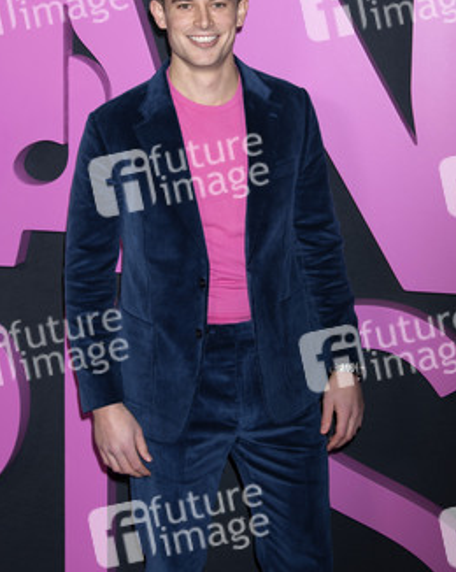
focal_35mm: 53
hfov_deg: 28.6
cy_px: 263
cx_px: 230
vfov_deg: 35.4
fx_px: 896
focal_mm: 46
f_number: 6.3
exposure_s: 1/200
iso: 400
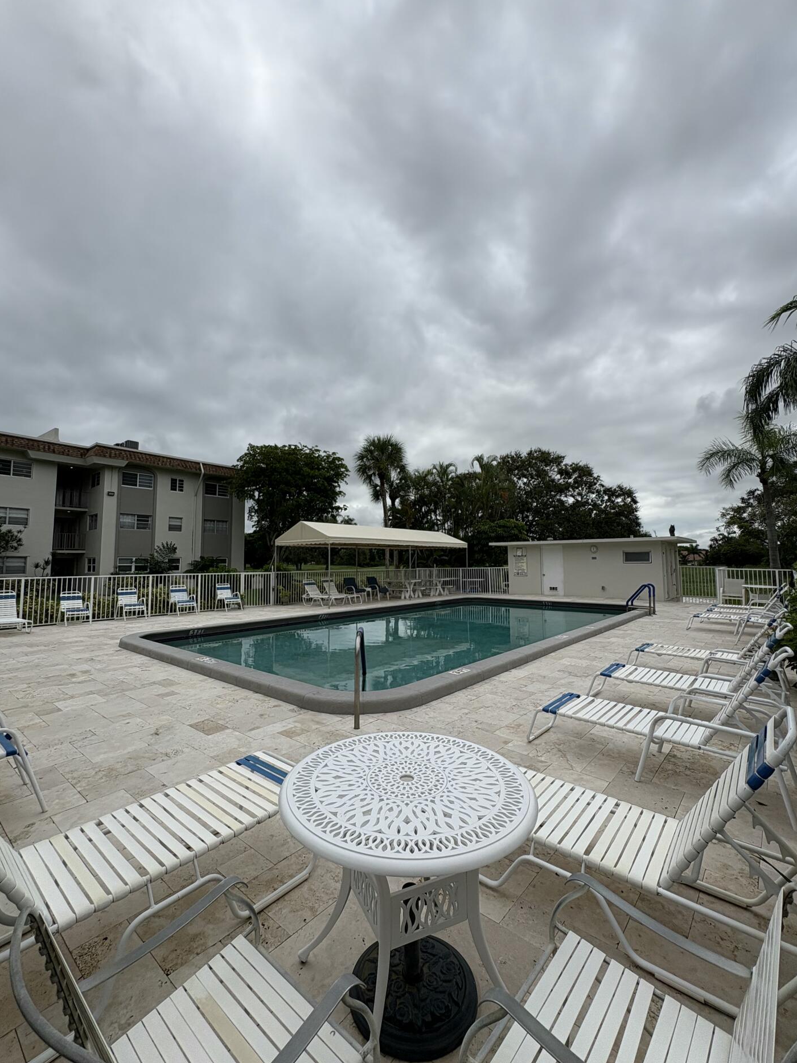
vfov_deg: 98.2
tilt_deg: +4.7
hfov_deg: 81.7
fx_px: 461
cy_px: 521
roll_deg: -0.8
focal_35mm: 15
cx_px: 389
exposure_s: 1/2342
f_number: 2.2
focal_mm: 2.22
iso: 50
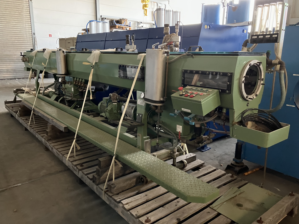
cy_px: 112
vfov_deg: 49.7
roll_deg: -0.9
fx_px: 242
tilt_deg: -14.9
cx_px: 150
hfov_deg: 63.4
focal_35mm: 28
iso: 500
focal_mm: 3.99
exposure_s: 1/30
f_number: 1.8
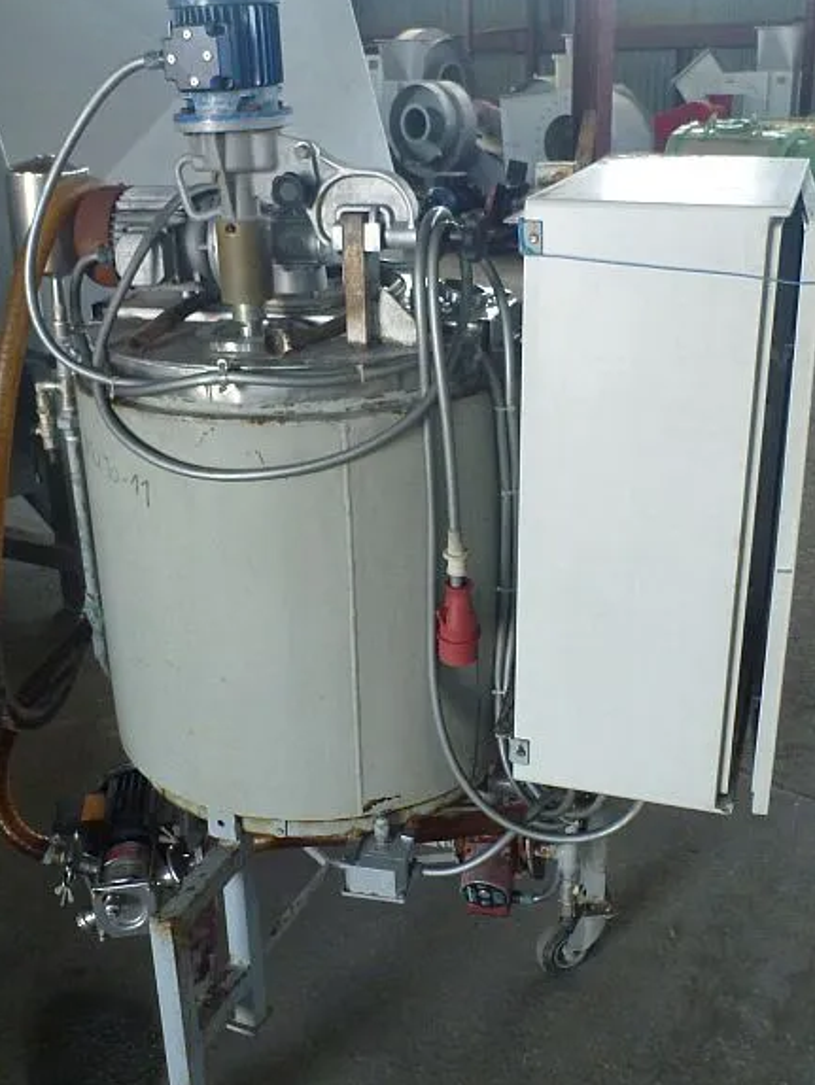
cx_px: 384
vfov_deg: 47.8
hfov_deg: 36.8
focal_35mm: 39
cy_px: 533
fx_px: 1223
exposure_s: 1/40
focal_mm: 4.9
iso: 400
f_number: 3.3
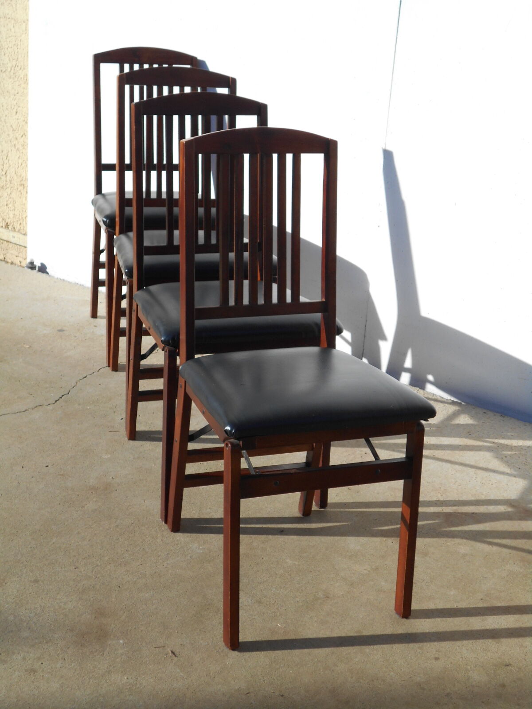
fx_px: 1189
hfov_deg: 25.2
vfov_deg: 33.2
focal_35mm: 58
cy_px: 354
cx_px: 266
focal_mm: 10
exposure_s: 1/400
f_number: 4.9
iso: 80
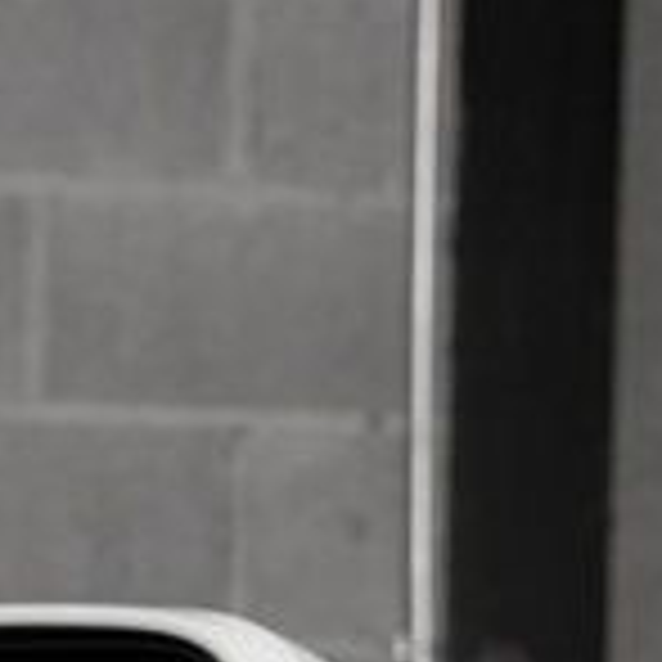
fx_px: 6513
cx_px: -1229
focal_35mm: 301
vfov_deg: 5.7
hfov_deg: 5.5
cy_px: 1236
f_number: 9
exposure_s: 1/125
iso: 400
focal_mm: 51
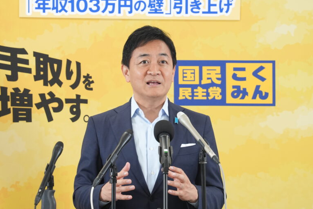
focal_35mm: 302
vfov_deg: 4.6
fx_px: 2626
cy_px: 105
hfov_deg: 6.8
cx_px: 157
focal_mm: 200
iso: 2000
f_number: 5.6
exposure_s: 1/125
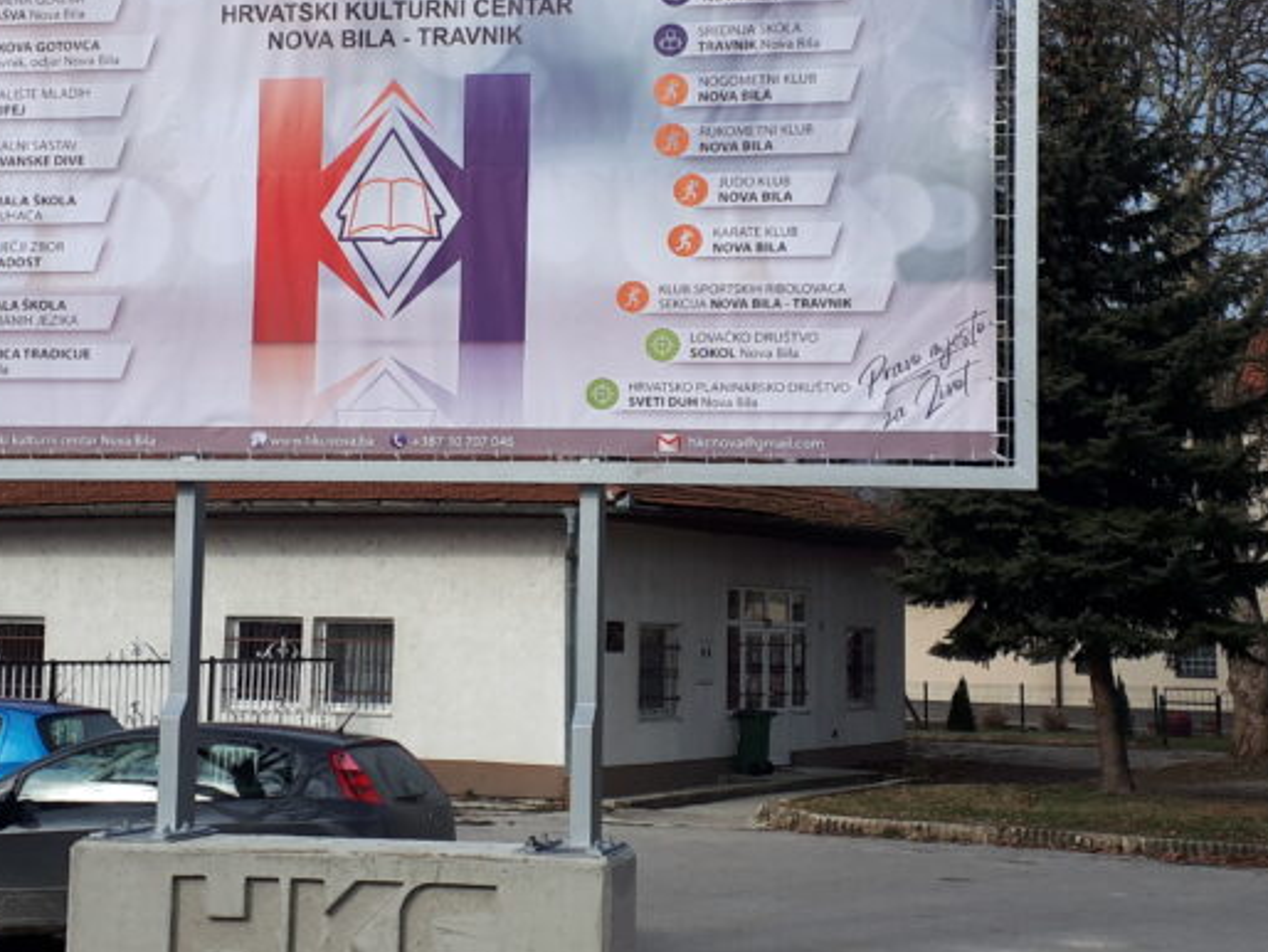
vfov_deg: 23.2
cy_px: 345
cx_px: 614
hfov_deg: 30.7
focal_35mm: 63
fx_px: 2309
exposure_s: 1/1374
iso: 40
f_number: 1.9
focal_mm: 3.6
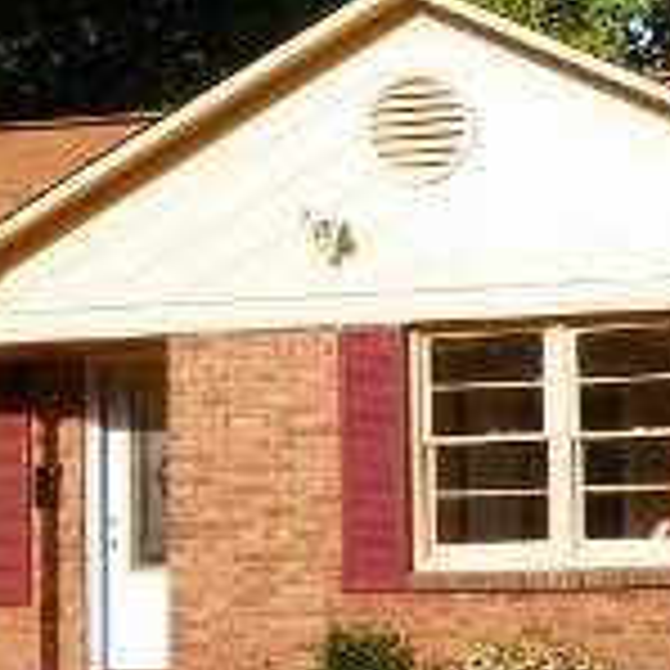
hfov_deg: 11.8
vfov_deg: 11.8
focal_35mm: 148
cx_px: 126
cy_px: 355
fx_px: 3241
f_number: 8
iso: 64
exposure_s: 1/125
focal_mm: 6.9
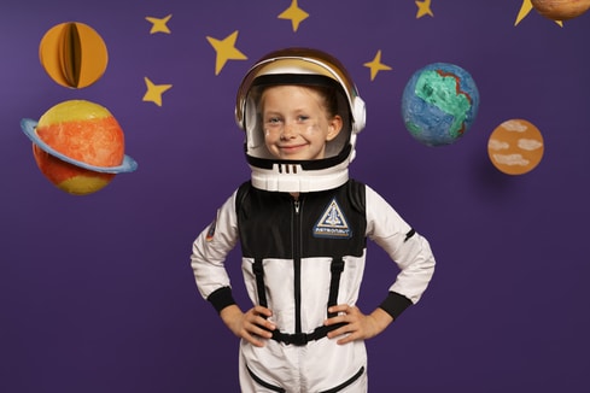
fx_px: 705
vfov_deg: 31.2
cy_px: 196
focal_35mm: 43
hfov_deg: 45.4
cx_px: 295
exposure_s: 1/160
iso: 100
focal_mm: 43
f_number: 4.5
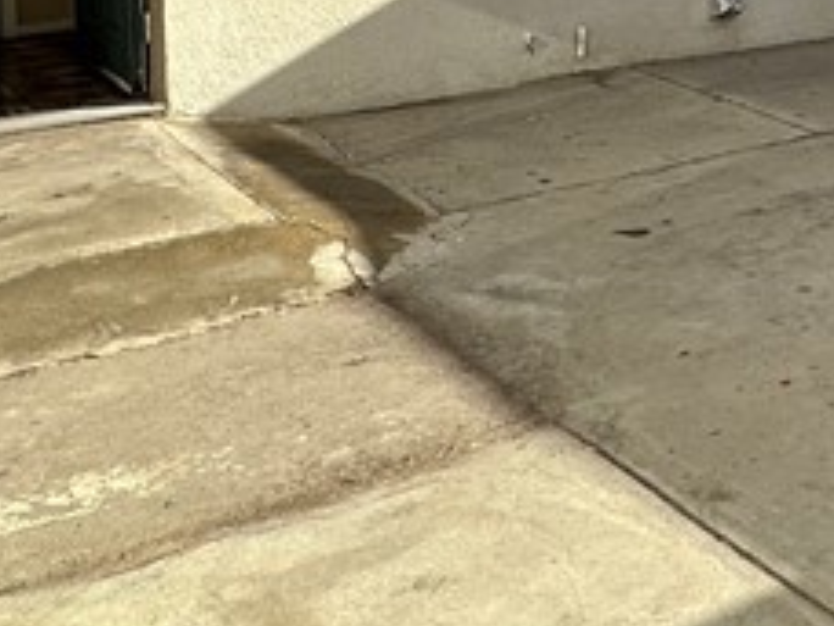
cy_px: -190
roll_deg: -0.5
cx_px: 1083
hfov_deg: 26.2
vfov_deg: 21.1
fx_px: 1518
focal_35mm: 63
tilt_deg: -3.5
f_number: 2.2
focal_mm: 2.22
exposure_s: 1/1531
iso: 50
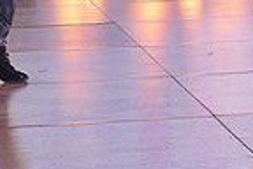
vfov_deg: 5.6
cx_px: 209
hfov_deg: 8.5
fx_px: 1694
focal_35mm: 241
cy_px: -168
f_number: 4.5
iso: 2000
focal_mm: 60
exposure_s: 1/400
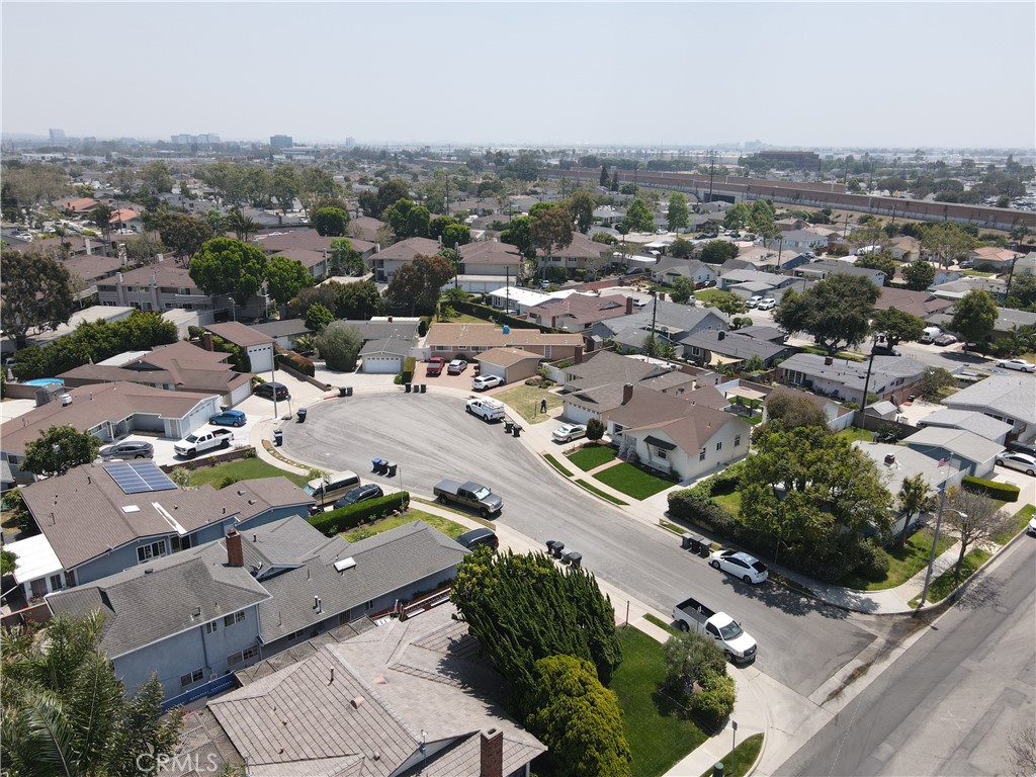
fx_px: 718
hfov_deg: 71.6
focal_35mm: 24
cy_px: 388
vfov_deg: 56.8
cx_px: 518
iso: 100
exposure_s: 1/40
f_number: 2.8
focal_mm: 4.5
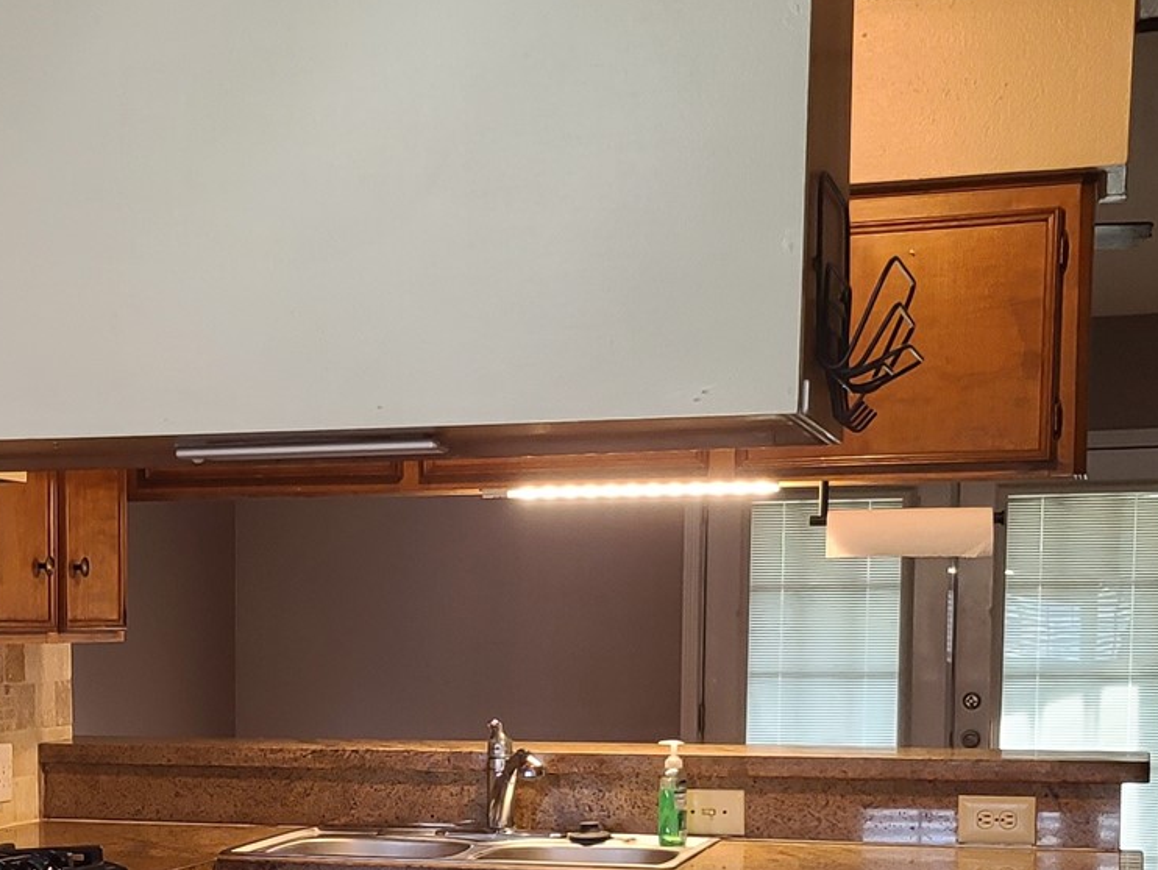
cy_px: 779
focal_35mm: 69
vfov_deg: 20.9
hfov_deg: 27.1
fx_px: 2309
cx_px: 103
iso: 320
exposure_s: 1/40
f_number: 1.8
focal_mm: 7
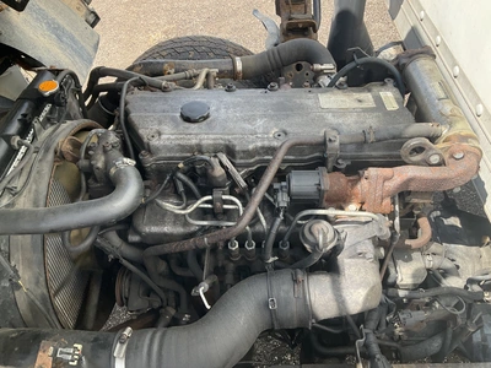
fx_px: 411
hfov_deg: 61.7
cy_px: 184
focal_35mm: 29
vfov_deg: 48.2
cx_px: 246
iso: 25
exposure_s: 1/299
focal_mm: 3
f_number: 1.8
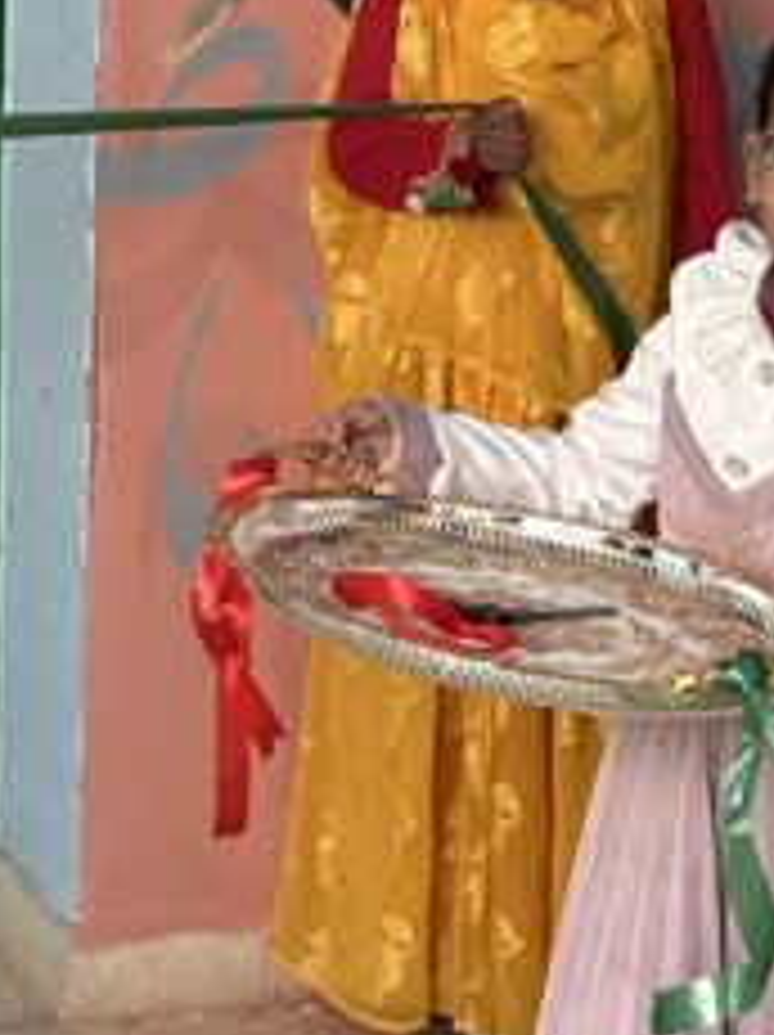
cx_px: -338
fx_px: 3196
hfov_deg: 13.1
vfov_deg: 17.7
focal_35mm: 107
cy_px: -153
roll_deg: -0.8
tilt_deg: -3.2
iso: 80
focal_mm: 6.86
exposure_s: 1/343
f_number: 1.78
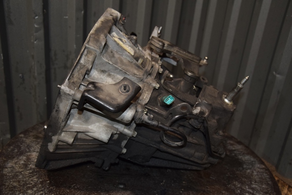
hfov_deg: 51.3
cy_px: 98
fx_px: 304
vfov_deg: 35.5
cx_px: 146
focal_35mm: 38
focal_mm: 25
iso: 800
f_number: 5
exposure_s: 1/60
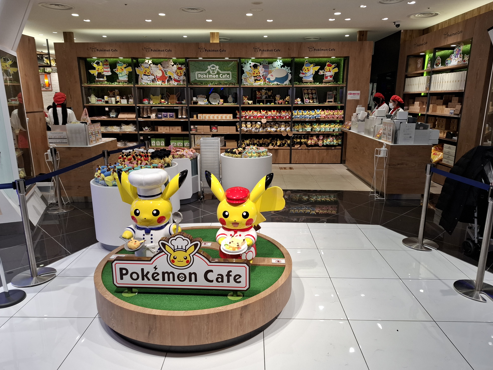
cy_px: 188
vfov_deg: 56.8
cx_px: 251
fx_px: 342
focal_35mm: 24
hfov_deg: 71.6
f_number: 1.8
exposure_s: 1/100
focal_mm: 5.54
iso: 50
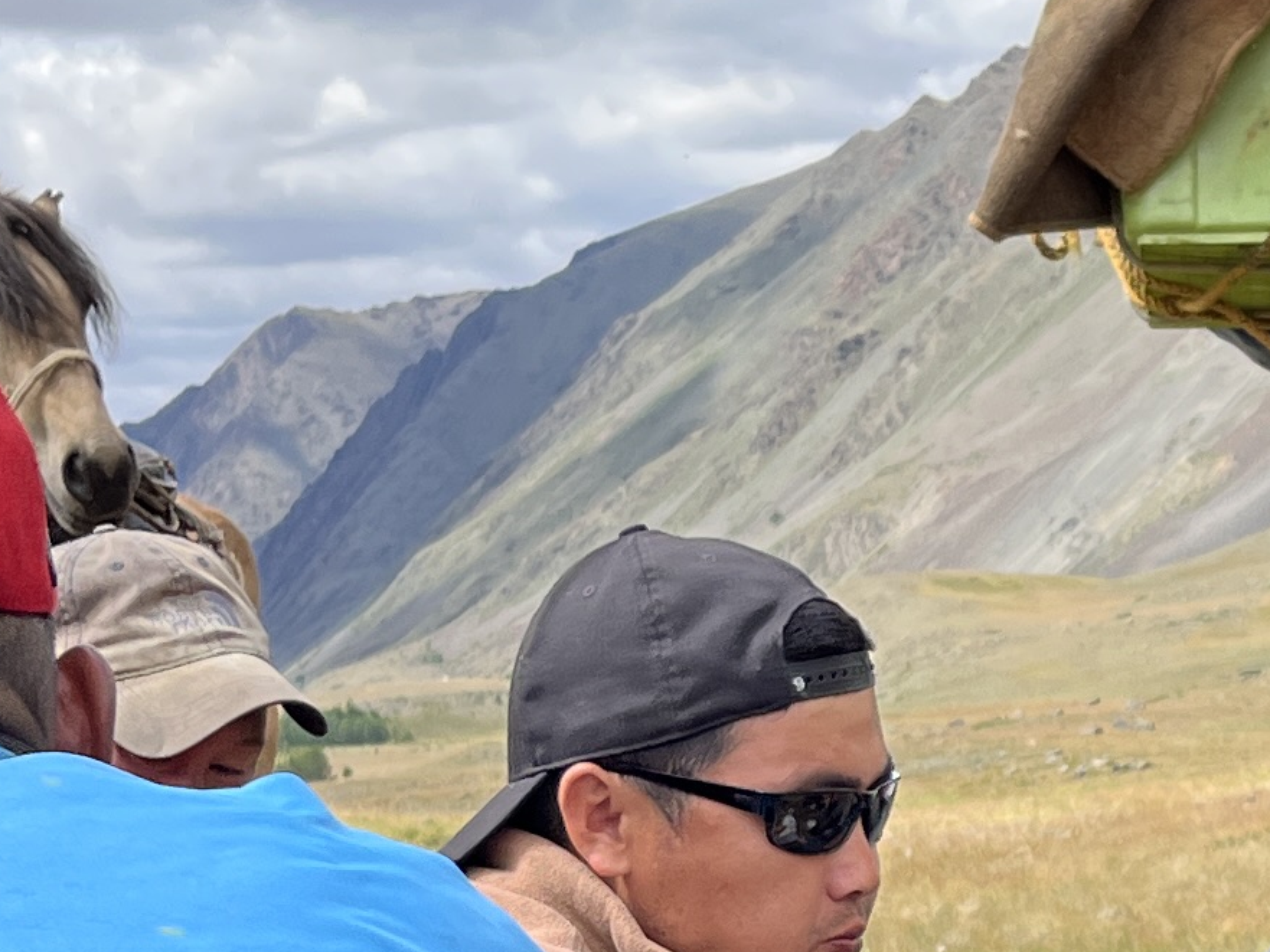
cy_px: 1236
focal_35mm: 119
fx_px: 4366
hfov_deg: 16.1
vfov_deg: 12.1
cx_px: 1385
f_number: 1.6
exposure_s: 1/1695
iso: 50
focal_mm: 5.1
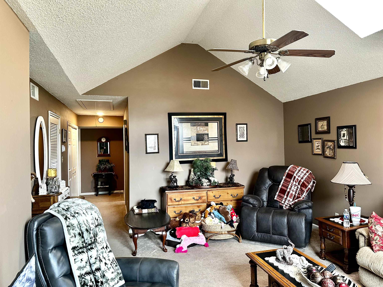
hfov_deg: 71.6
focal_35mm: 24
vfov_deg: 56.8
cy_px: 144
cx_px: 192
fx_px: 266
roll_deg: +0.9
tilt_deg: +0.9
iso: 320
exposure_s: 1/60
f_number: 1.78
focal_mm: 6.86
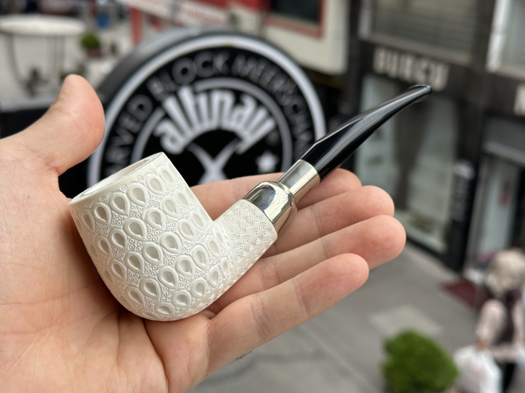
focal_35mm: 48
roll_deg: -1.8
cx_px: 262
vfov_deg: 30.3
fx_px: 728
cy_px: 196
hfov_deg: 39.7
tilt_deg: -21.7
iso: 64
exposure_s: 1/953
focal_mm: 6.86
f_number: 1.78
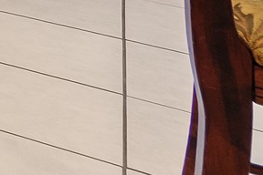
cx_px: -700
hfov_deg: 9.1
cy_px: -380
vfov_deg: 9.2
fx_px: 825
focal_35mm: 113
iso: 320
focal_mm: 10
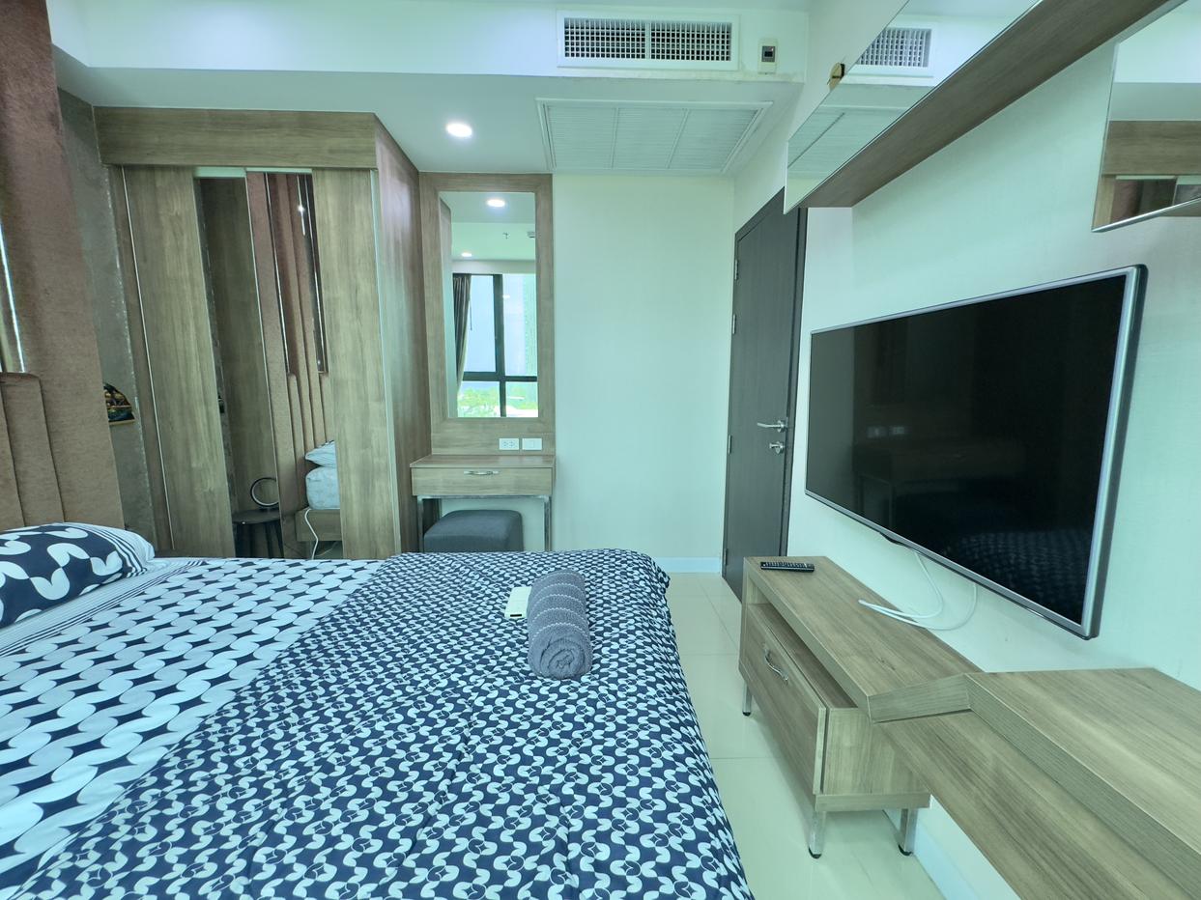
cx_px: 600
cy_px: 450
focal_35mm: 14
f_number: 2.2
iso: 250
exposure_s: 1/99
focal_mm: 2.22
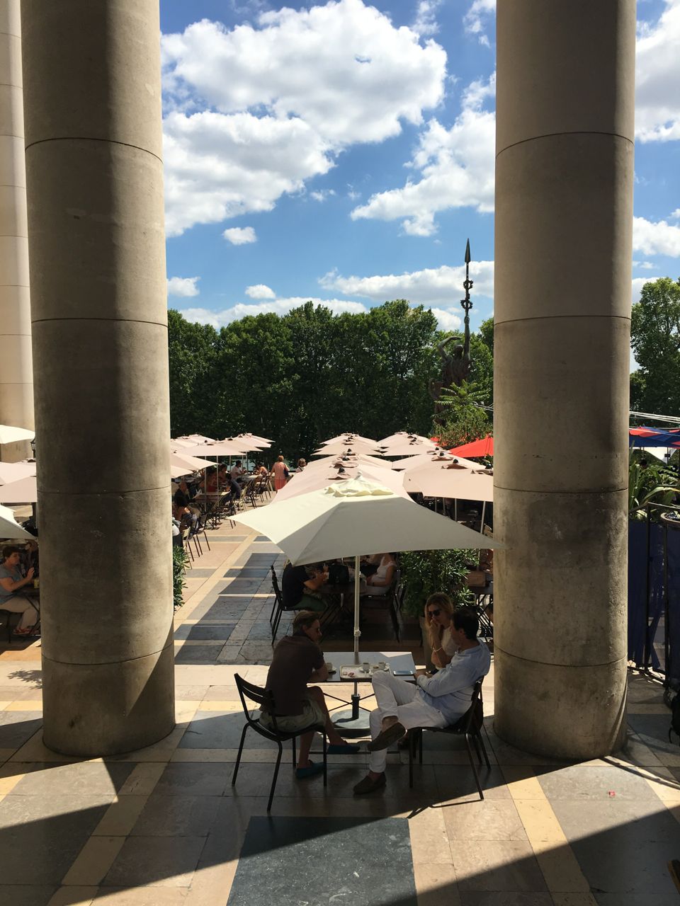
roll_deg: +0.0
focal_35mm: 29
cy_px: 453
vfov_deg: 61.7
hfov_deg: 48.2
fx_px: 760
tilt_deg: -2.8
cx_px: 340
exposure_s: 1/2198
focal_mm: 4.15
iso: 25
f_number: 2.2
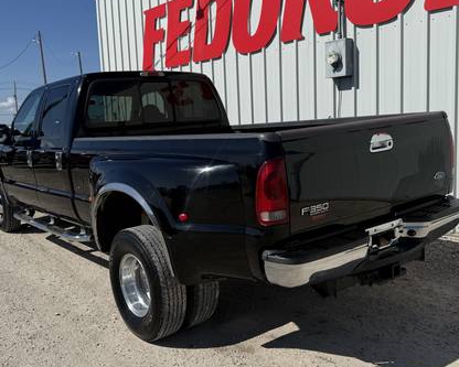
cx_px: 212
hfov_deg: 50.2
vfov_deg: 41.2
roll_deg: +2.5
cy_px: 181
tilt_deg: -7.1
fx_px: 489
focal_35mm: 36
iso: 80
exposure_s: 1/9091
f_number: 1.78
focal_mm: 6.76
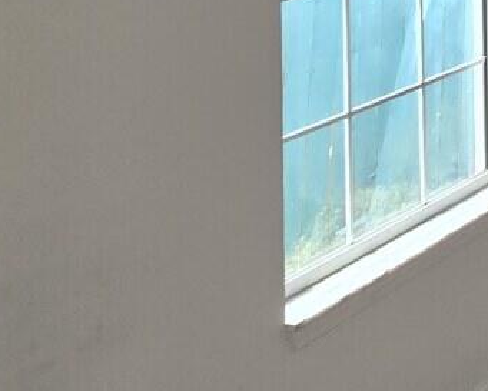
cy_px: -266
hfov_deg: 19.8
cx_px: 904
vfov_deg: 18.8
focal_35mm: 67
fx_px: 968
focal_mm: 2.2
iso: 200
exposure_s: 1/359
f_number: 2.2
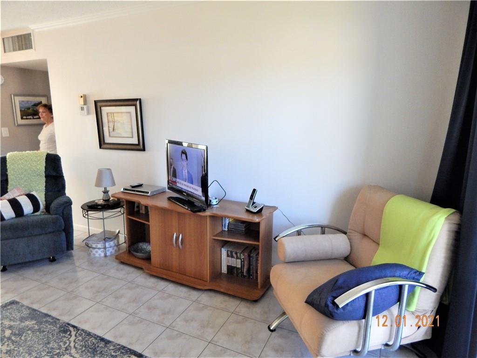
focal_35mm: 22
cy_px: 179
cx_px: 238
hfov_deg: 76.4
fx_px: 303
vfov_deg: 61.1
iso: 400
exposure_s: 1/40
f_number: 3
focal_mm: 4
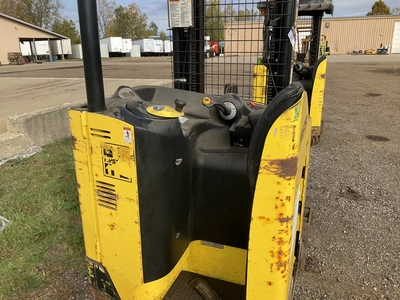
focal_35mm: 29
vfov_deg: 48.2
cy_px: 150
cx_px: 200
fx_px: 335
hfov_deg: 61.7
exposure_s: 1/1342
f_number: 1.8
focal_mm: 3
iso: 25
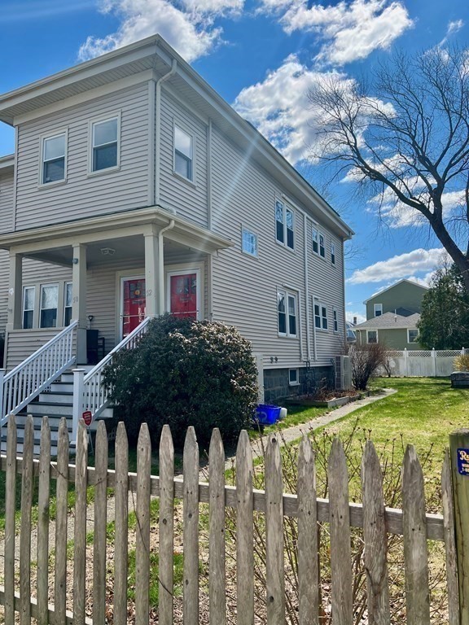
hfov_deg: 53.1
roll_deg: +0.4
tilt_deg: +4.9
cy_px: 312
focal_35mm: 26
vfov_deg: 67.3
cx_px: 234
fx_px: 470
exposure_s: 1/5319
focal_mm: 5.7
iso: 50
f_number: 1.5
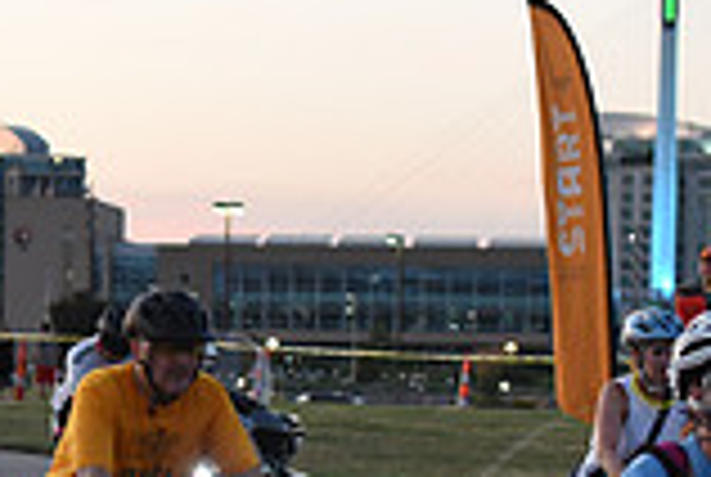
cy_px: 695
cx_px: -54
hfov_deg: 11.1
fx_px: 3621
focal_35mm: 183
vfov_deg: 7.4
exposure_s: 1/400
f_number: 2.8
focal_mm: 50
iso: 2500
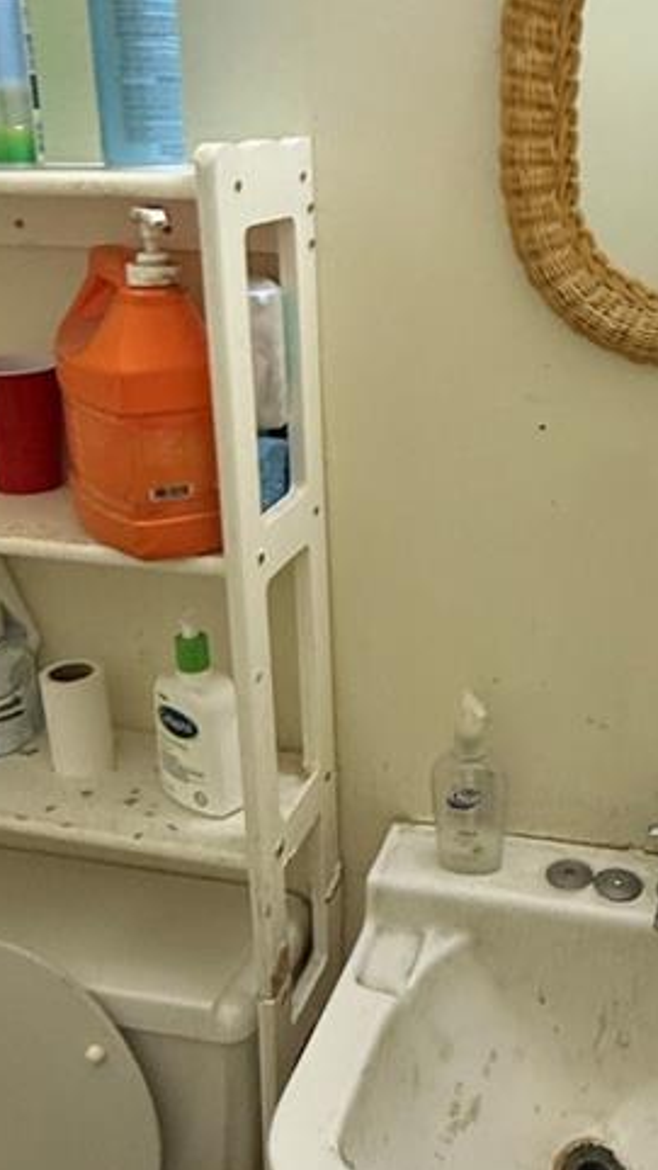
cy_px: 558
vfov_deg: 52.8
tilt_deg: -18.7
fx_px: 1179
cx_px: 439
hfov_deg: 30.9
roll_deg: -4.3
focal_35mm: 38
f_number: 2.2
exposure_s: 1/60
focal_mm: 2.22
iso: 320
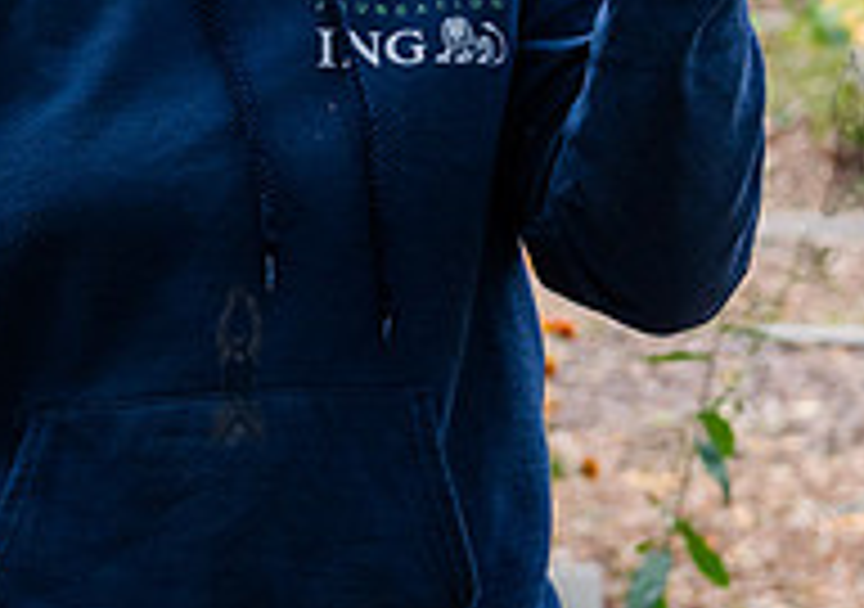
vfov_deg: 6.7
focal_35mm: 213
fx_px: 5199
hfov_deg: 9.5
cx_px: 305
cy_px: -78
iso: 2000
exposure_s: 1/250
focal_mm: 58
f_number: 4.5
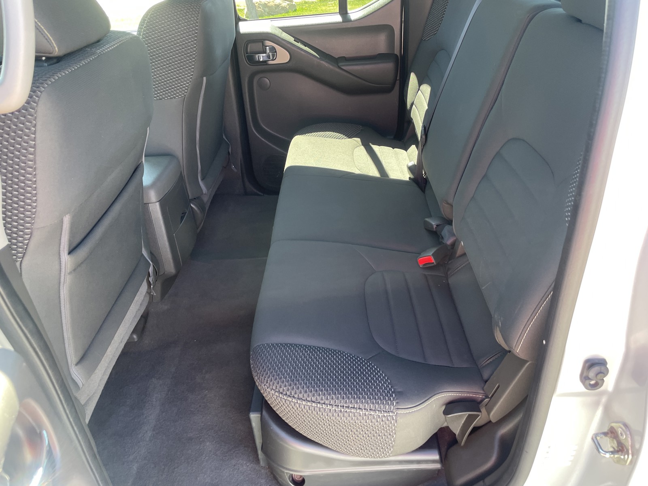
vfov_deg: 53.1
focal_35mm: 26
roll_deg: +3.5
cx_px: 324
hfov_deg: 67.3
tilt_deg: -31.7
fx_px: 487
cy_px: 243
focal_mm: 4.2
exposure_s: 1/121
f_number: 1.6
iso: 125
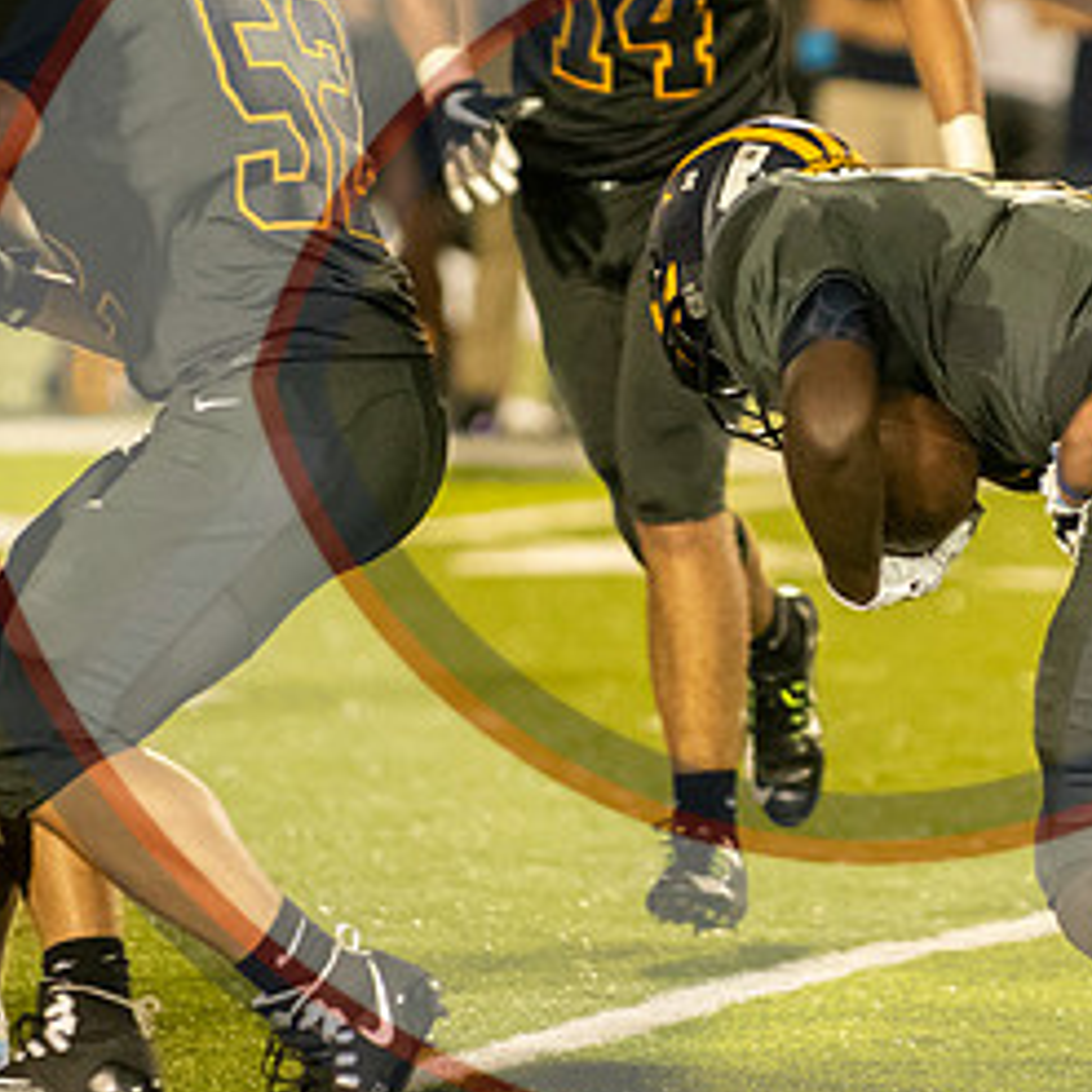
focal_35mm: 599
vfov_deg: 2.9
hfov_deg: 2.9
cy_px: 382
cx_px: 853
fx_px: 21379
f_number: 2.8
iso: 9000
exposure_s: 1/1250
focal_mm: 200
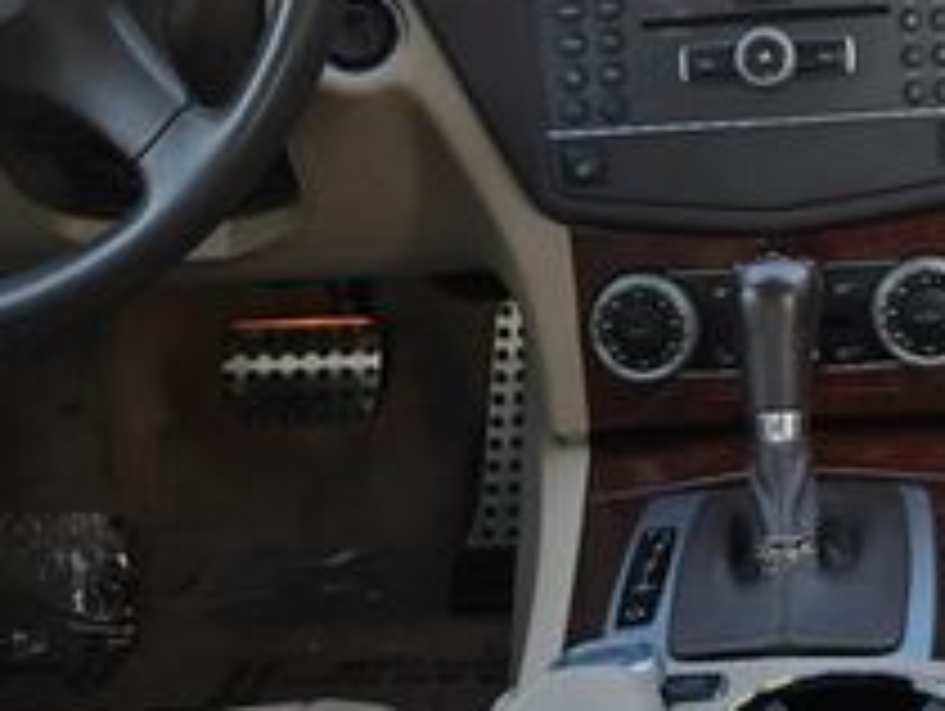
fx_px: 1913
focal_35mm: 70
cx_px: 756
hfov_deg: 27.2
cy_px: 117
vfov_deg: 20.7
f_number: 1.7
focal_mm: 6.3
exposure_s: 1/180
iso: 50
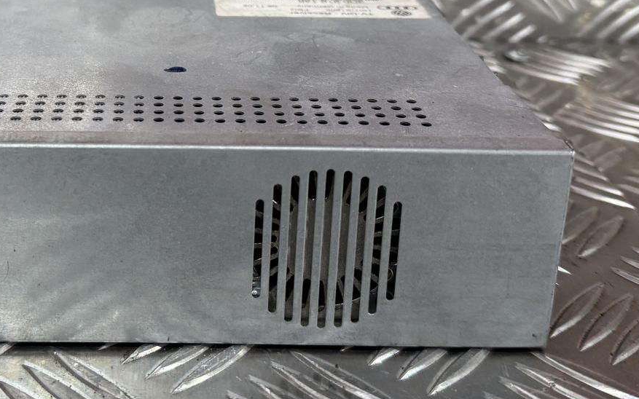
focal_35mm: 58
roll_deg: -0.7
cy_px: 42
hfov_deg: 34.3
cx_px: 149
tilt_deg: -17.4
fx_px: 1010
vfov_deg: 21.9
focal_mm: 6.76
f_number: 1.78
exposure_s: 1/100
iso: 200
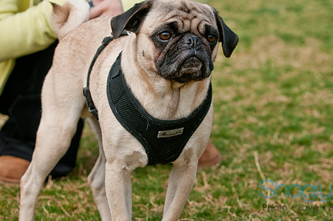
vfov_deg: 9.0
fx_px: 1404
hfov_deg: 13.5
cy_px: 86
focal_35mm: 152
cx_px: 164
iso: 200
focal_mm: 80
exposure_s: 1/640
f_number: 5
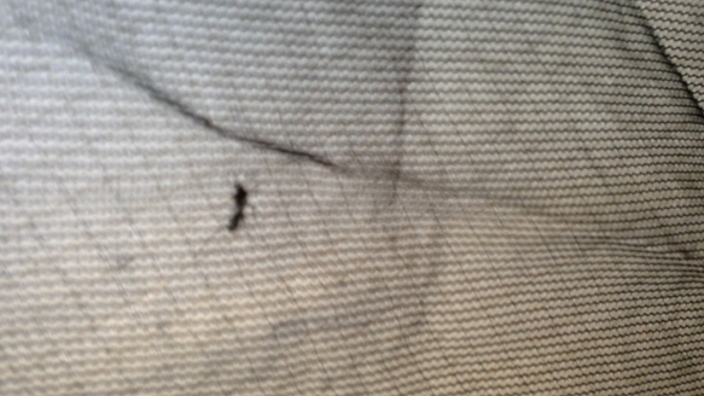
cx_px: 344
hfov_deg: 54.0
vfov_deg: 32.0
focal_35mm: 37
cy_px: 204
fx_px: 691
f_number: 2.4
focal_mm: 4.12
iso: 80
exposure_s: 1/20
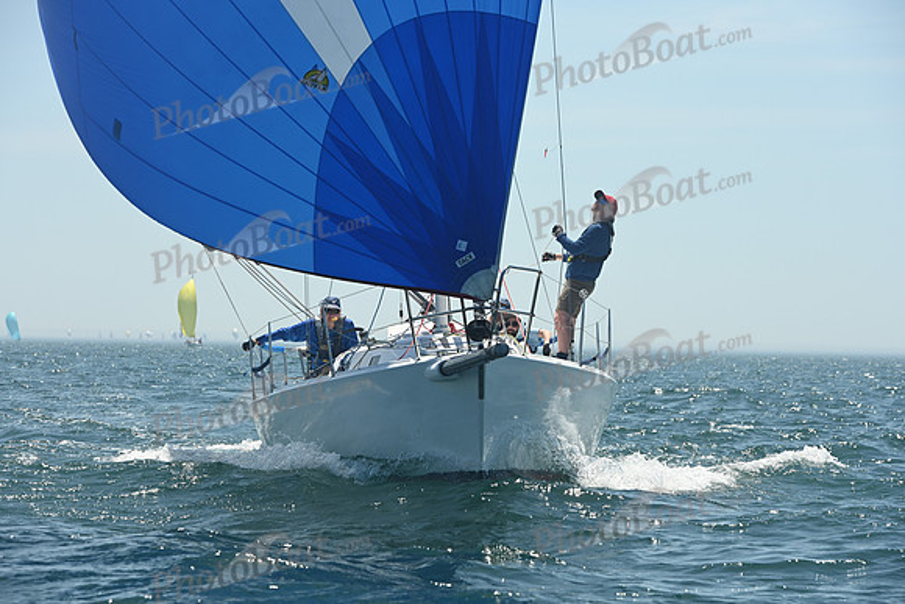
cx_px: 452
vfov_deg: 8.6
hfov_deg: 12.8
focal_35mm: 160
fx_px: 4023
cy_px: 302
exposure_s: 1/1000
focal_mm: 160
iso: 320
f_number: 8
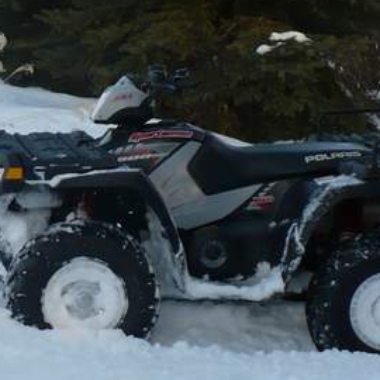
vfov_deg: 8.7
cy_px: 217
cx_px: -120
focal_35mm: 201
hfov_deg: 8.6
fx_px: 2496
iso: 100
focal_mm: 9.9
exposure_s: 1/500
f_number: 3.1
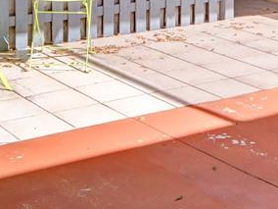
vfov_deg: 14.6
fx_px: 723
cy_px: -158
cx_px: 87
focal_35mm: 90
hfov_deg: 21.7
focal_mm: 8
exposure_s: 1/1600
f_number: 2.8
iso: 200
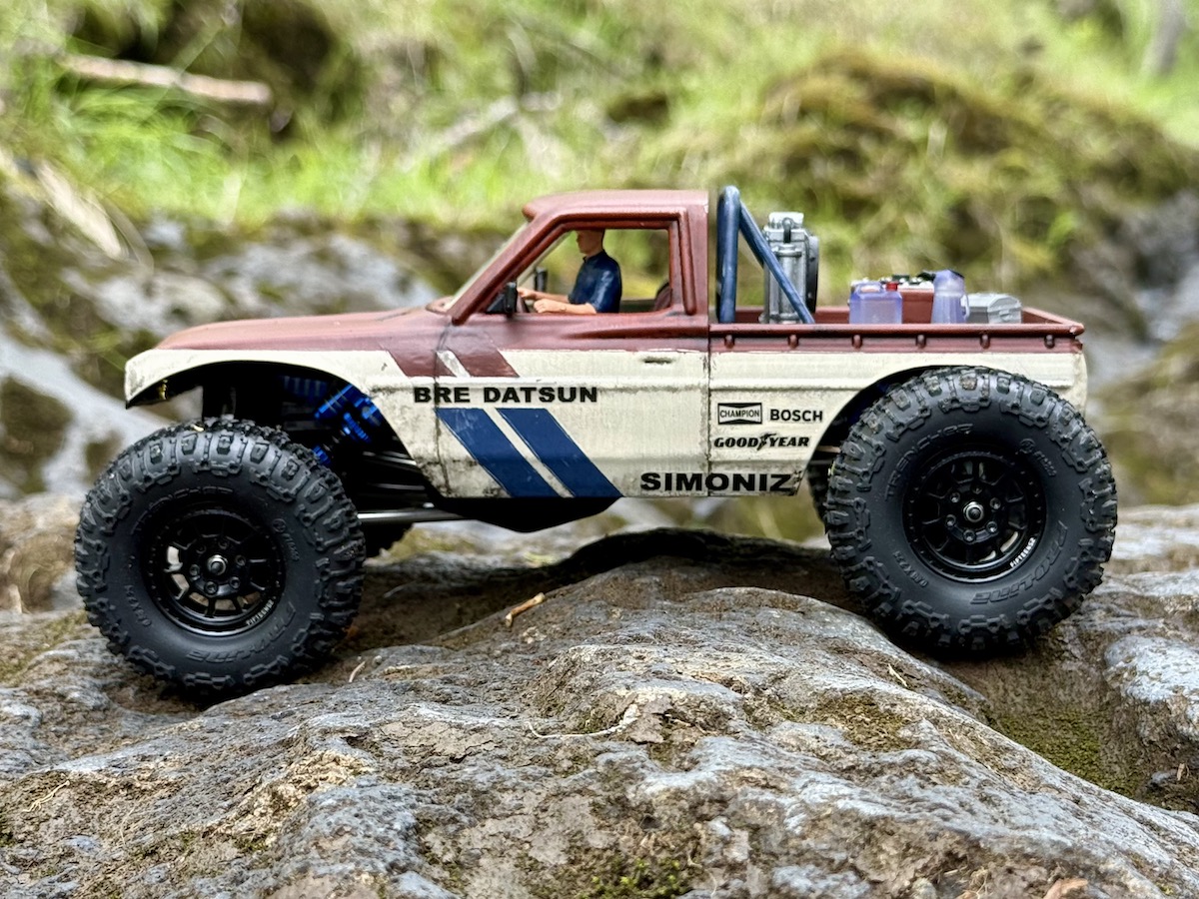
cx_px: 600
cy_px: 450
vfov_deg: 30.3
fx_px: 1663
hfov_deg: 39.7
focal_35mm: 48
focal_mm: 6.76
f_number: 1.78
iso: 64
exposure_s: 1/422
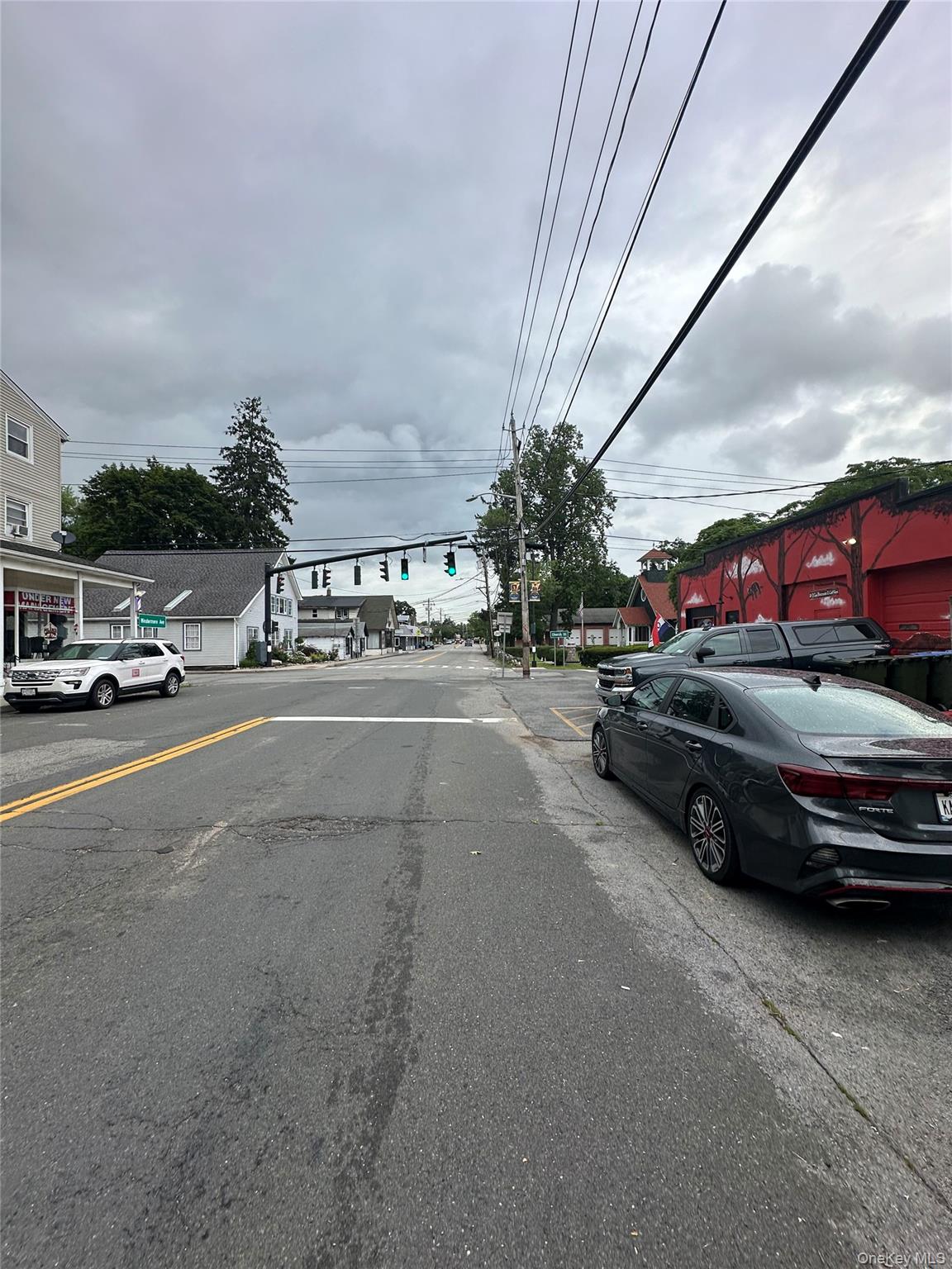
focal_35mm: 14
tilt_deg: +1.3
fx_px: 513
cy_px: 634
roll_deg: +0.2
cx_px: 476
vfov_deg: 102.1
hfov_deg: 85.7
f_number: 2.2
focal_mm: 2.22
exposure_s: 1/438
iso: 40
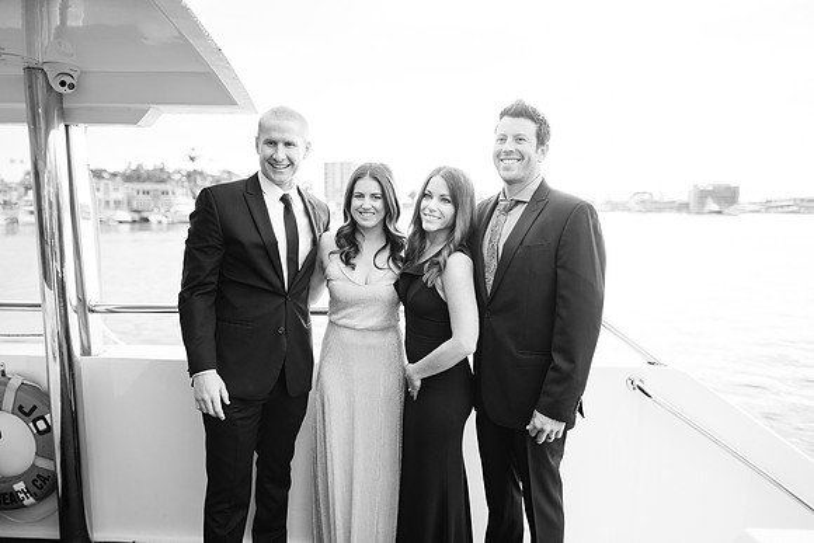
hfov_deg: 73.7
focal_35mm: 24
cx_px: 407
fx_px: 543
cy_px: 272
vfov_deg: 53.2
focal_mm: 24
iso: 250
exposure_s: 1/1600
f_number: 1.4
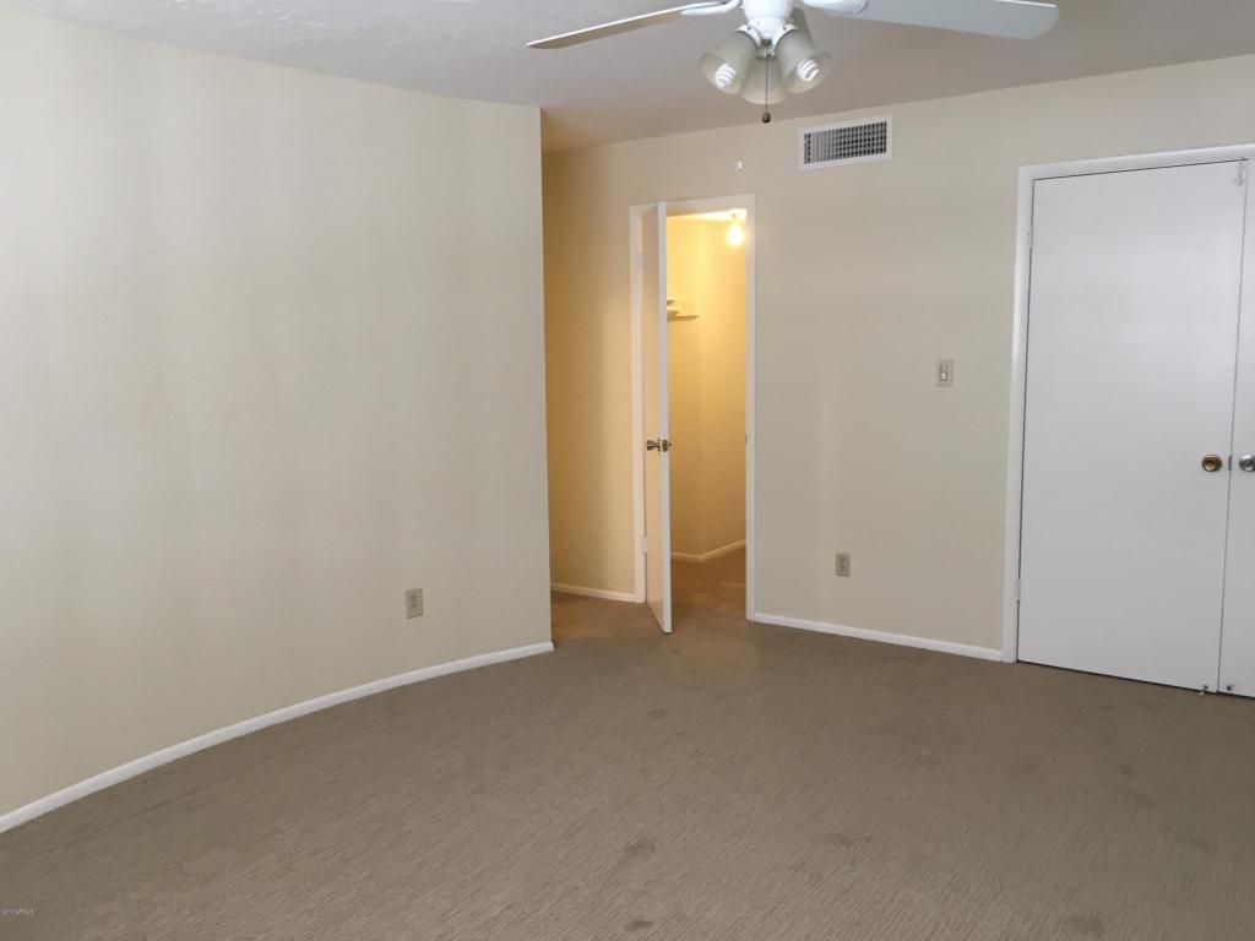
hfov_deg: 61.7
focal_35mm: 29
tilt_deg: -7.3
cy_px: 470
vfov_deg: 48.2
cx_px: 628
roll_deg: -0.4
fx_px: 1051
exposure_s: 1/33
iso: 80
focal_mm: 4.15
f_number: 2.2
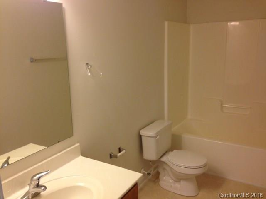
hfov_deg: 55.4
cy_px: 100
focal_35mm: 33
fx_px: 254
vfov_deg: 42.9
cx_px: 133
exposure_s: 1/20
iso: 64
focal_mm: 4.13
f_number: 2.4
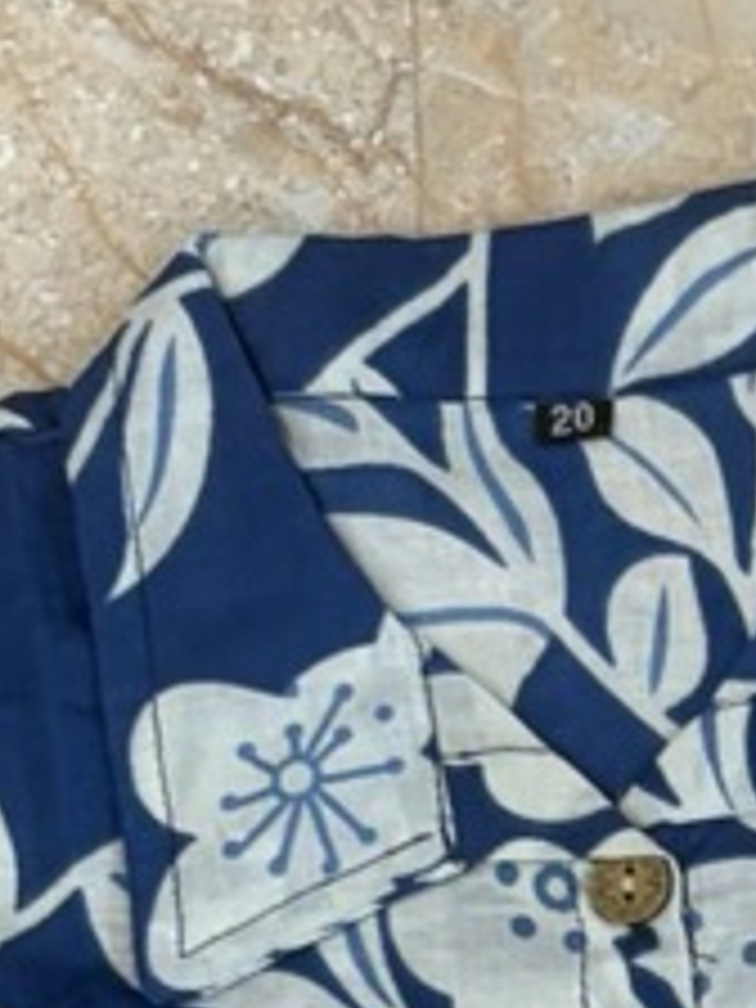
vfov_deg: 10.2
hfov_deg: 7.7
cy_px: 1580
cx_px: 1440
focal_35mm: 186
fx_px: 5416
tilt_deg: -82.4
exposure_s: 1/50
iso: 125
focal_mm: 5.96
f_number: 1.6
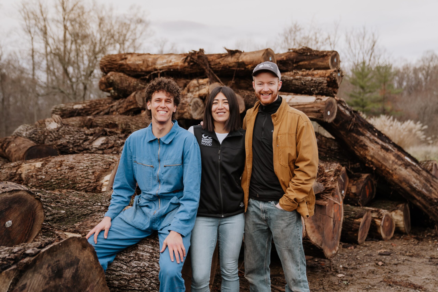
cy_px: 146
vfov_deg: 29.9
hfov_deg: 43.6
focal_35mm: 45
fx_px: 547
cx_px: 219
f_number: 2.8
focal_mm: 45
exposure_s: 1/1600
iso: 200
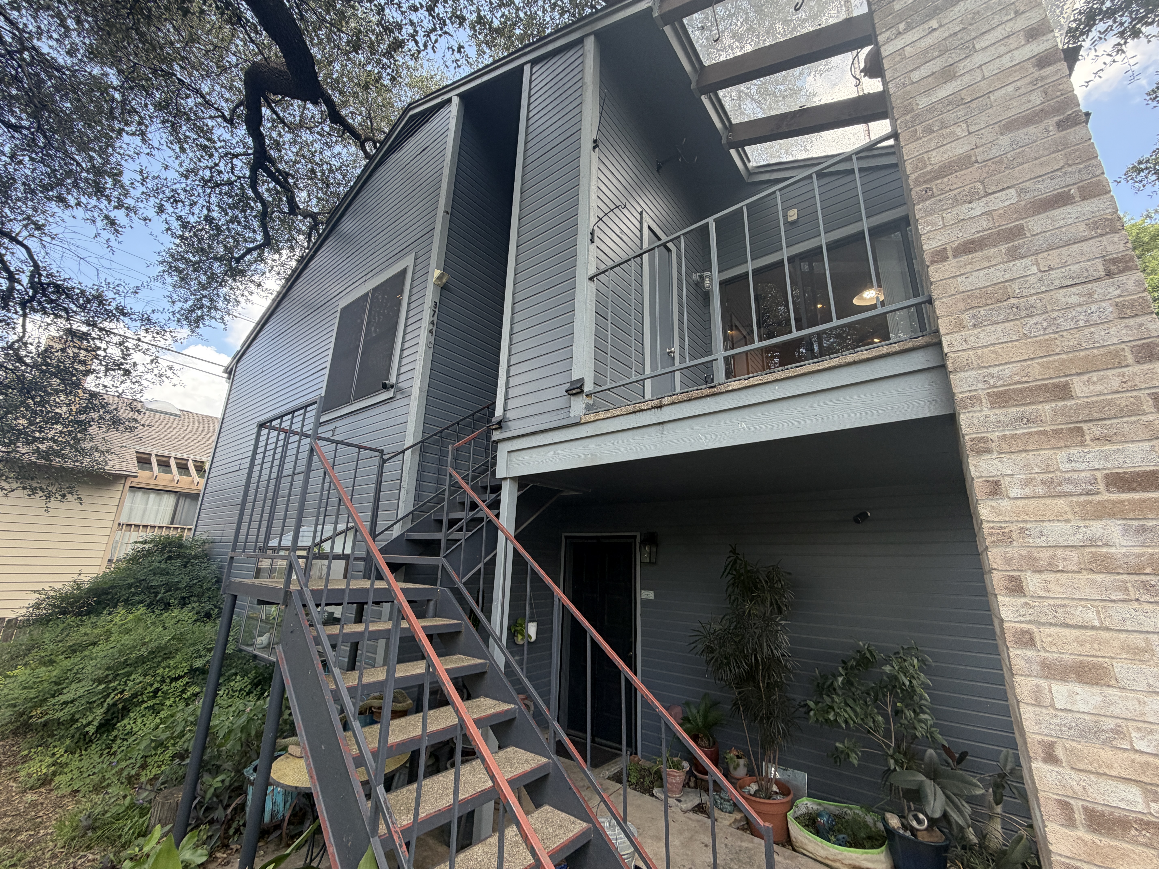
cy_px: 434
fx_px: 469
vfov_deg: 85.7
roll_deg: -2.8
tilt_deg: +14.1
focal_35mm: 14
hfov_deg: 102.1
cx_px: 580
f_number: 2.2
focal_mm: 2.22
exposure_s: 1/155
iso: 50
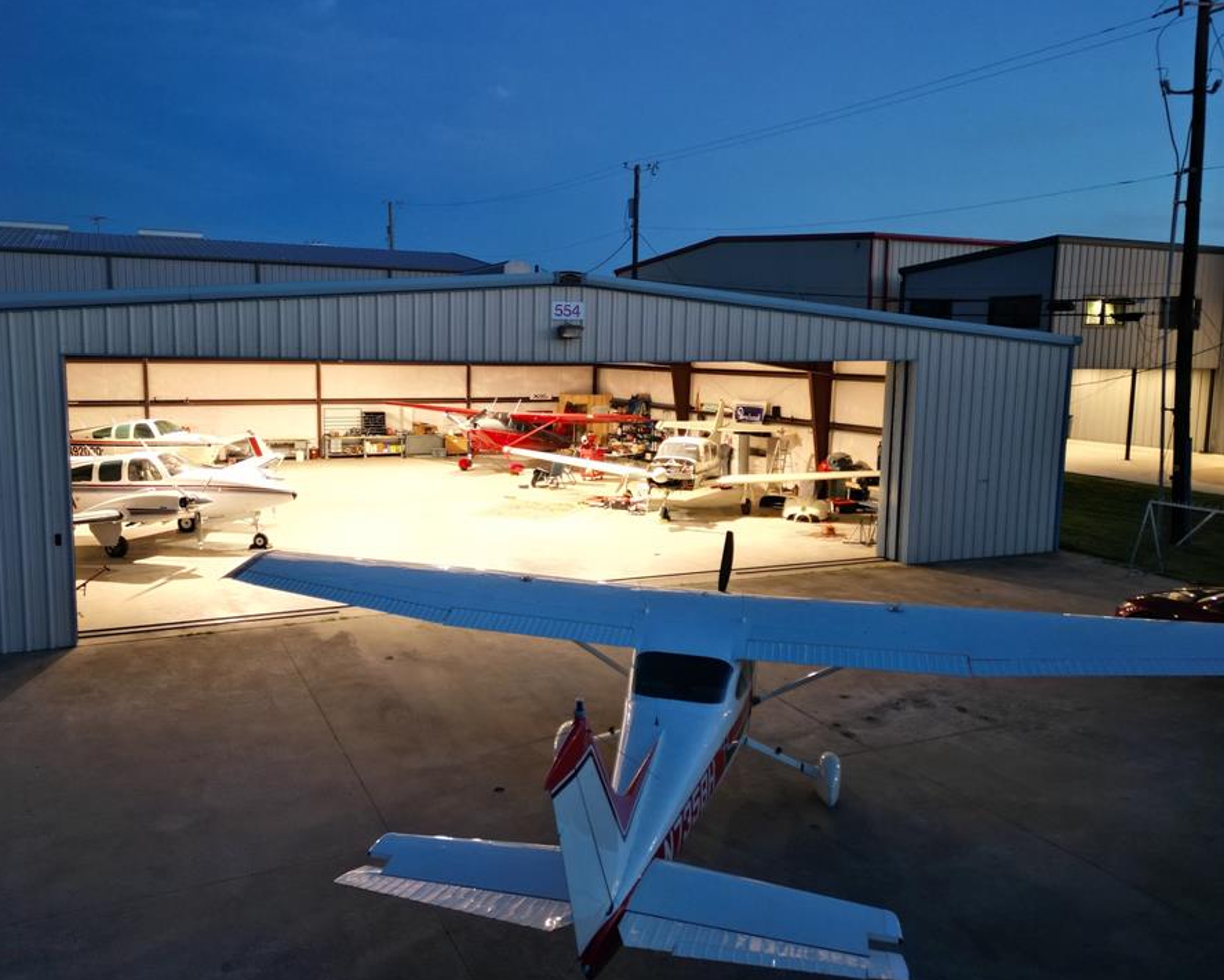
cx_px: 531
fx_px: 978
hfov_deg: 63.8
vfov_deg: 53.2
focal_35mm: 27
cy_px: 458
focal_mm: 6.72
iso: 420
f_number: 1.7
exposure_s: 1/15
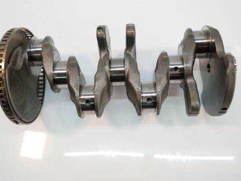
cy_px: 78
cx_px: 115
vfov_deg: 40.7
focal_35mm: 35
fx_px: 244
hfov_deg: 52.6
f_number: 3.6
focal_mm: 15
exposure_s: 1/60
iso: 250
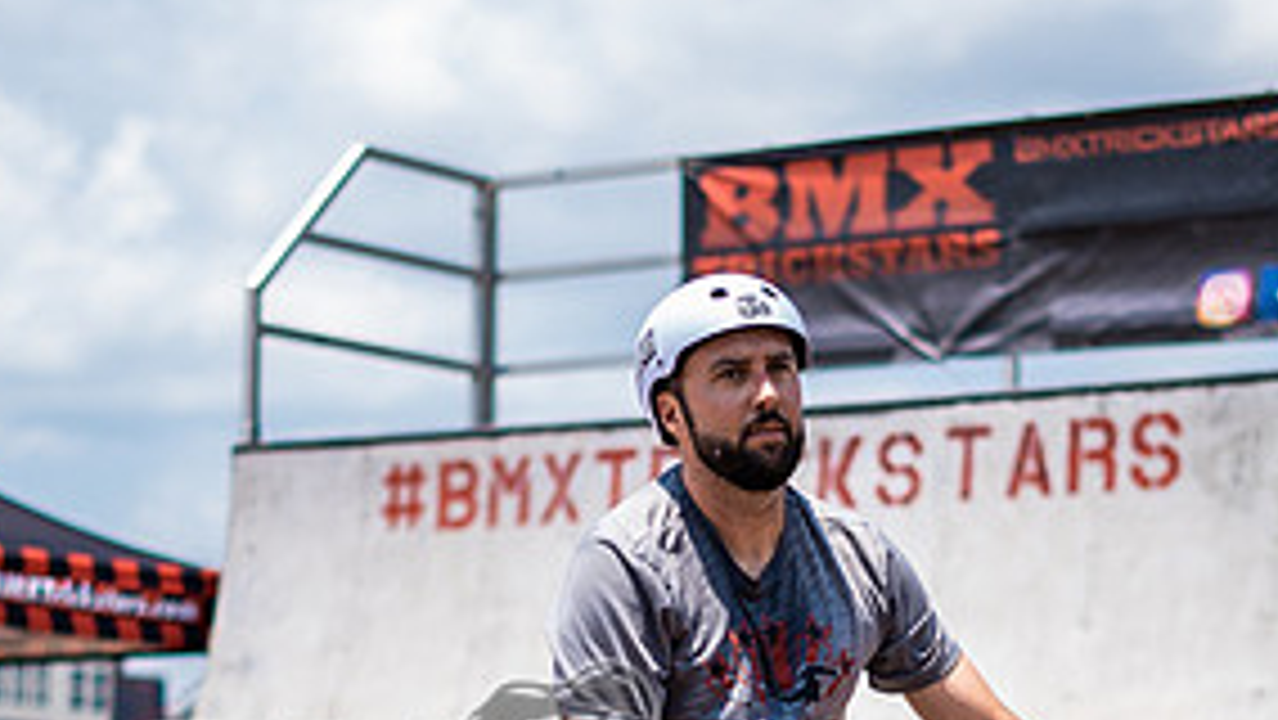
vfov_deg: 10.4
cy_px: 792
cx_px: 688
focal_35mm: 115
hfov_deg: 18.6
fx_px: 3899
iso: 64
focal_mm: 50
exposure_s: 1/4000
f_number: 1.8
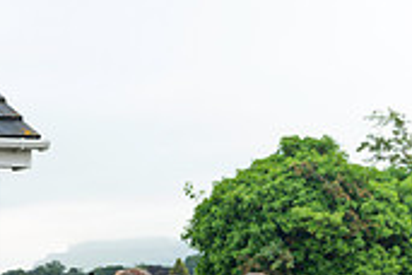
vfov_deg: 10.8
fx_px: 1396
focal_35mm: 122
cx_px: -111
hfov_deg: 16.0
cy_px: 434
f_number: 2.8
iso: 320
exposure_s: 1/80
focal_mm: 36
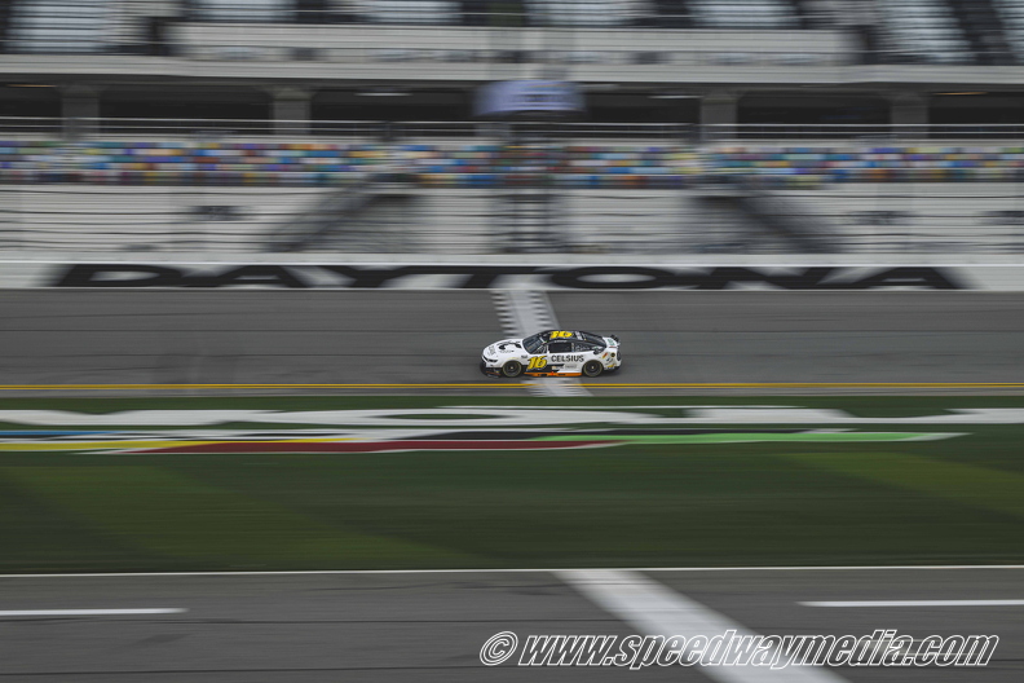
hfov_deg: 26.0
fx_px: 2218
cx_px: 512
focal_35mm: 78
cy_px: 342
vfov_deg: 17.5
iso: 100
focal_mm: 78
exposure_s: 1/60
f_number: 13
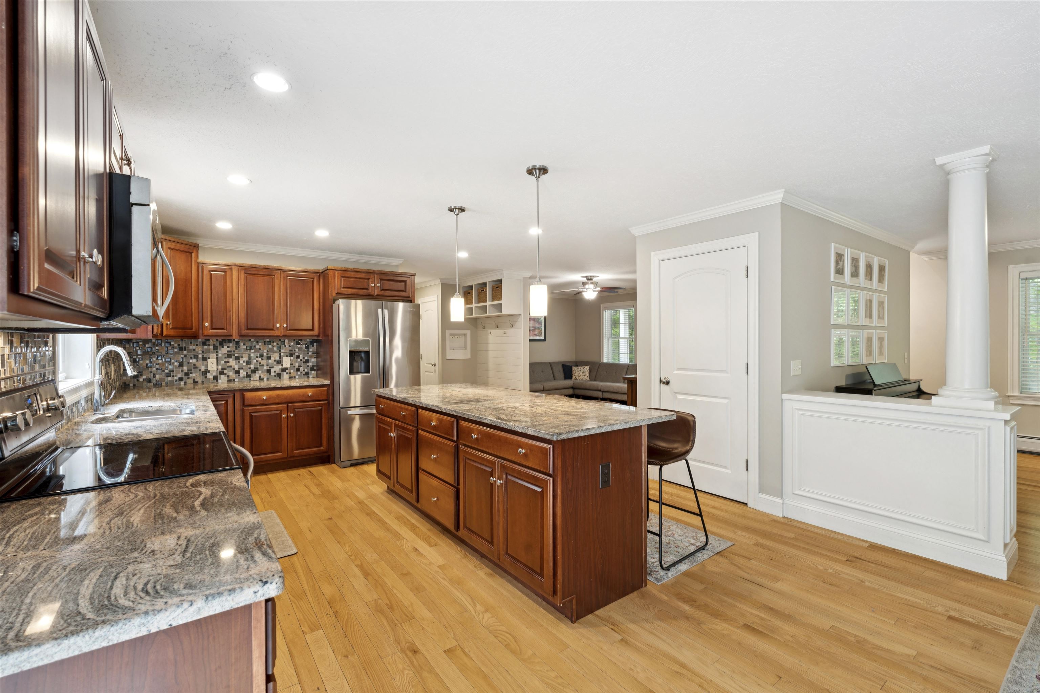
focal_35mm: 16
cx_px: 520
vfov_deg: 73.7
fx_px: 462
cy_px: 346
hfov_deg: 96.7
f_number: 8
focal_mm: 16
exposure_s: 1.6
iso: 100
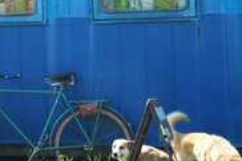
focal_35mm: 154
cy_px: 14
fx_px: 1034
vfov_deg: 8.9
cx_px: -12
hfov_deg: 13.1
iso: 80
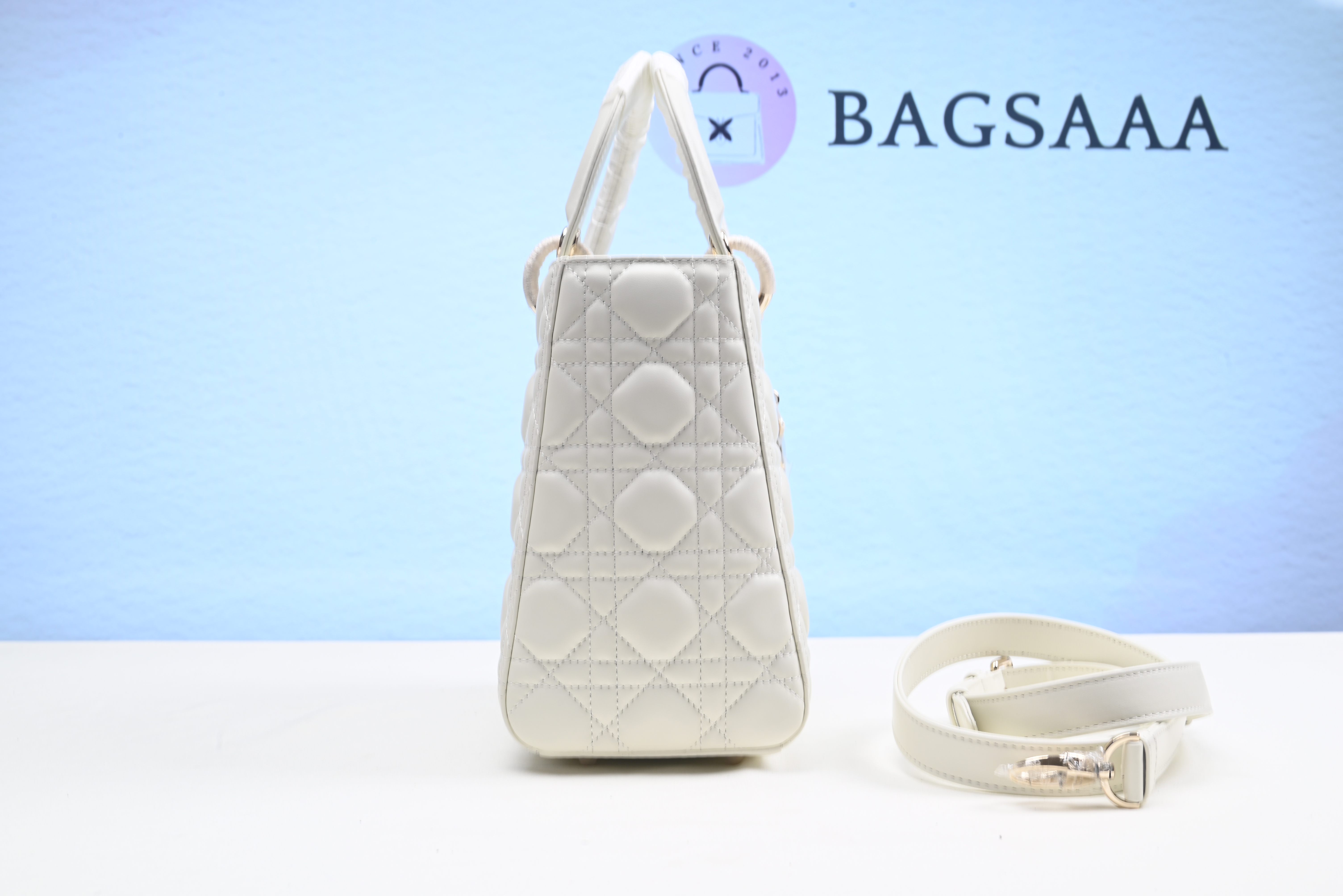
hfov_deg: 51.9
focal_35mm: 37
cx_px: 672
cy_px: 448
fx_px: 1381
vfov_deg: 36.0
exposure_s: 1/2
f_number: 16
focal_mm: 37
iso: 100
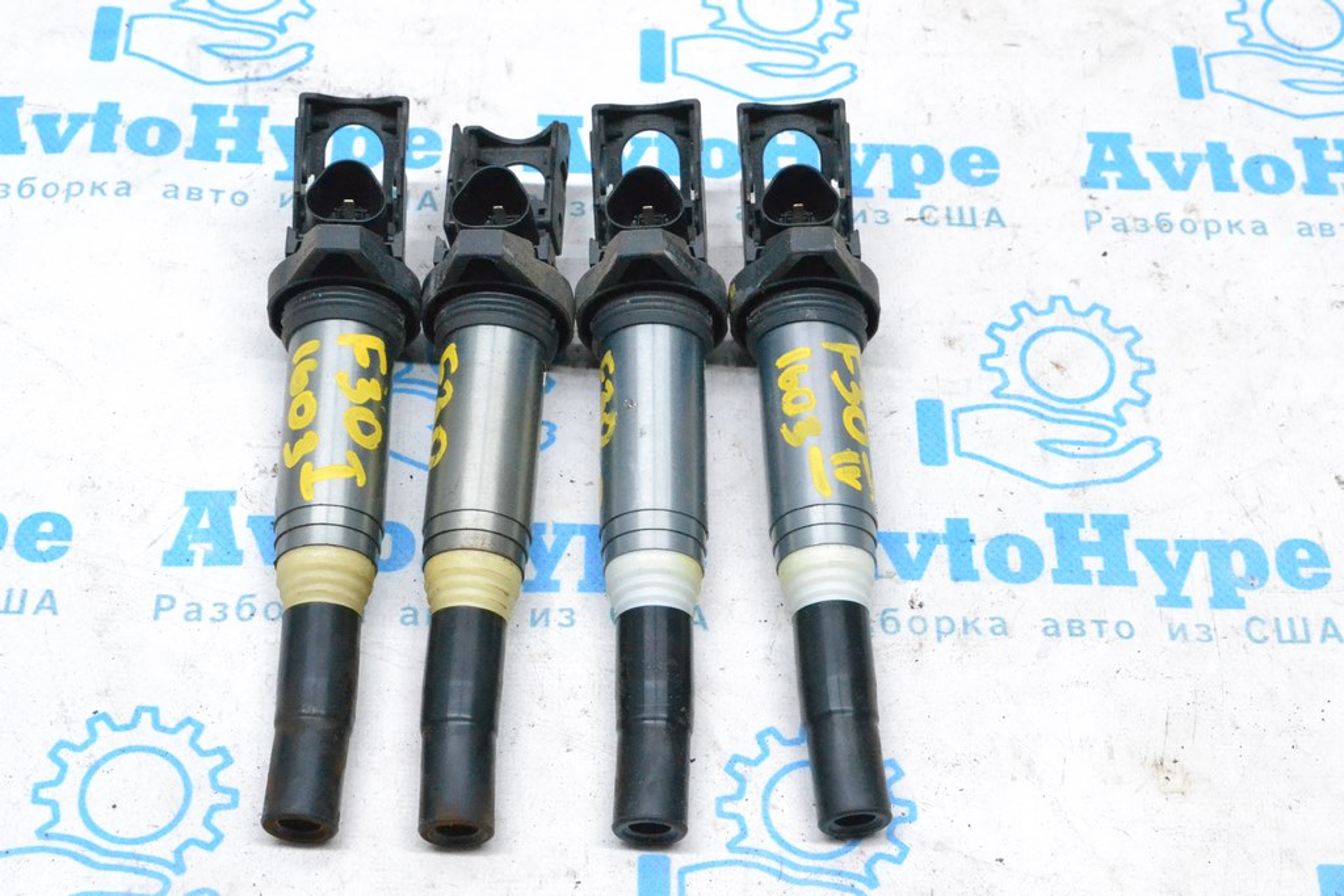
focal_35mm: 63
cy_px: 448
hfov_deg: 31.9
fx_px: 2352
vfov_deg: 21.6
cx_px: 672
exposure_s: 1/160
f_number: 9
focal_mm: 42
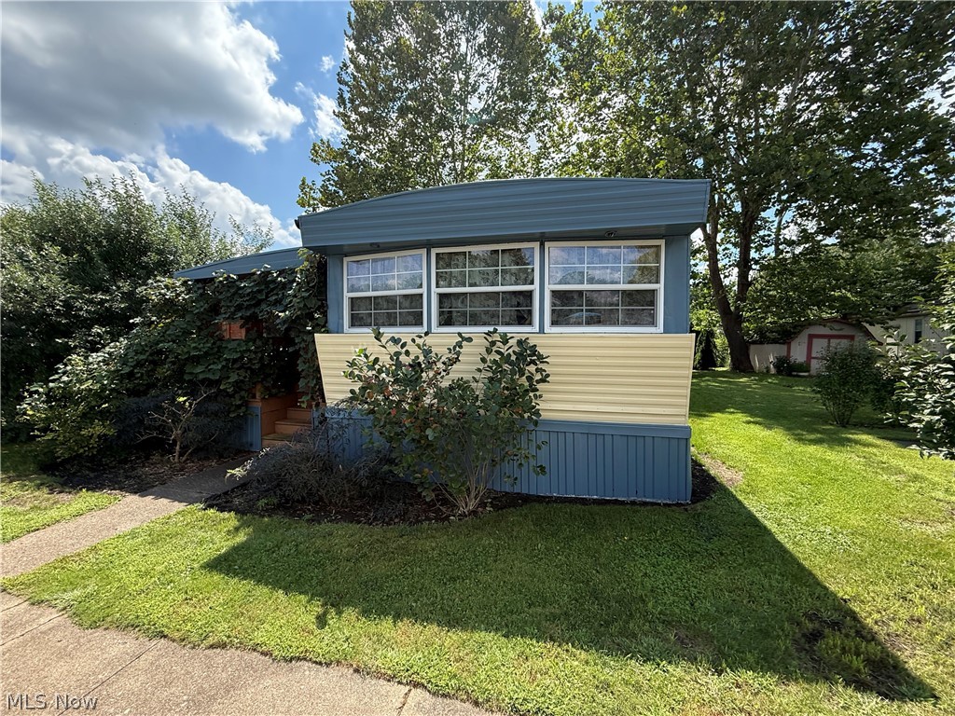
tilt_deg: -1.1
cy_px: 358
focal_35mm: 14
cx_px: 478
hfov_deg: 102.1
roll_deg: -0.9
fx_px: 386
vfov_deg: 85.7
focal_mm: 2.22
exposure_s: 1/1050
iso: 64
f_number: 2.2
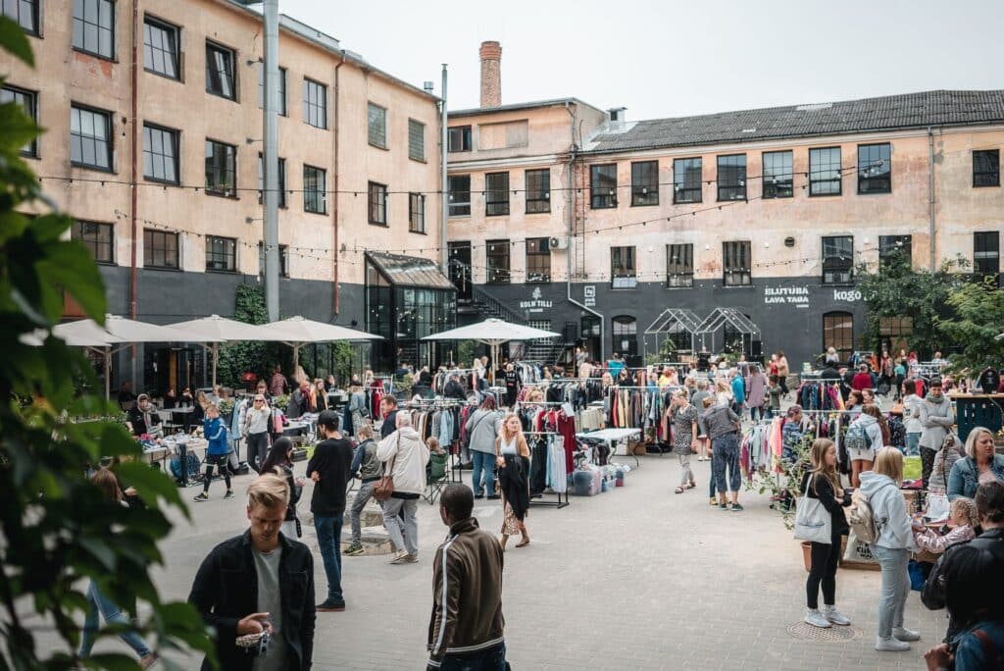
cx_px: 502
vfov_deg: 37.9
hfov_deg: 54.4
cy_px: 336
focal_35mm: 35
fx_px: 977
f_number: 2.8
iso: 100
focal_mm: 35
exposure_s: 1/500
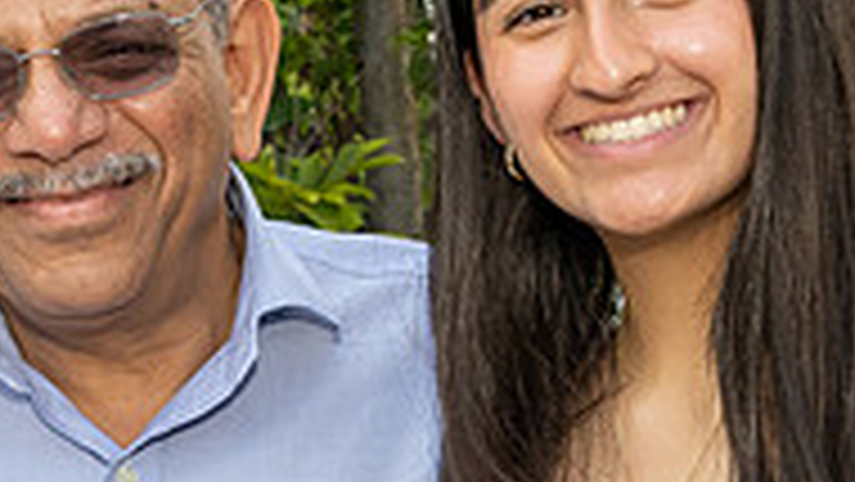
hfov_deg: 11.9
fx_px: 4082
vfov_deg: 6.7
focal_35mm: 180
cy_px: 399
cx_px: 113
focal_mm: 30
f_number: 7.1
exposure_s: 1/250
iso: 500
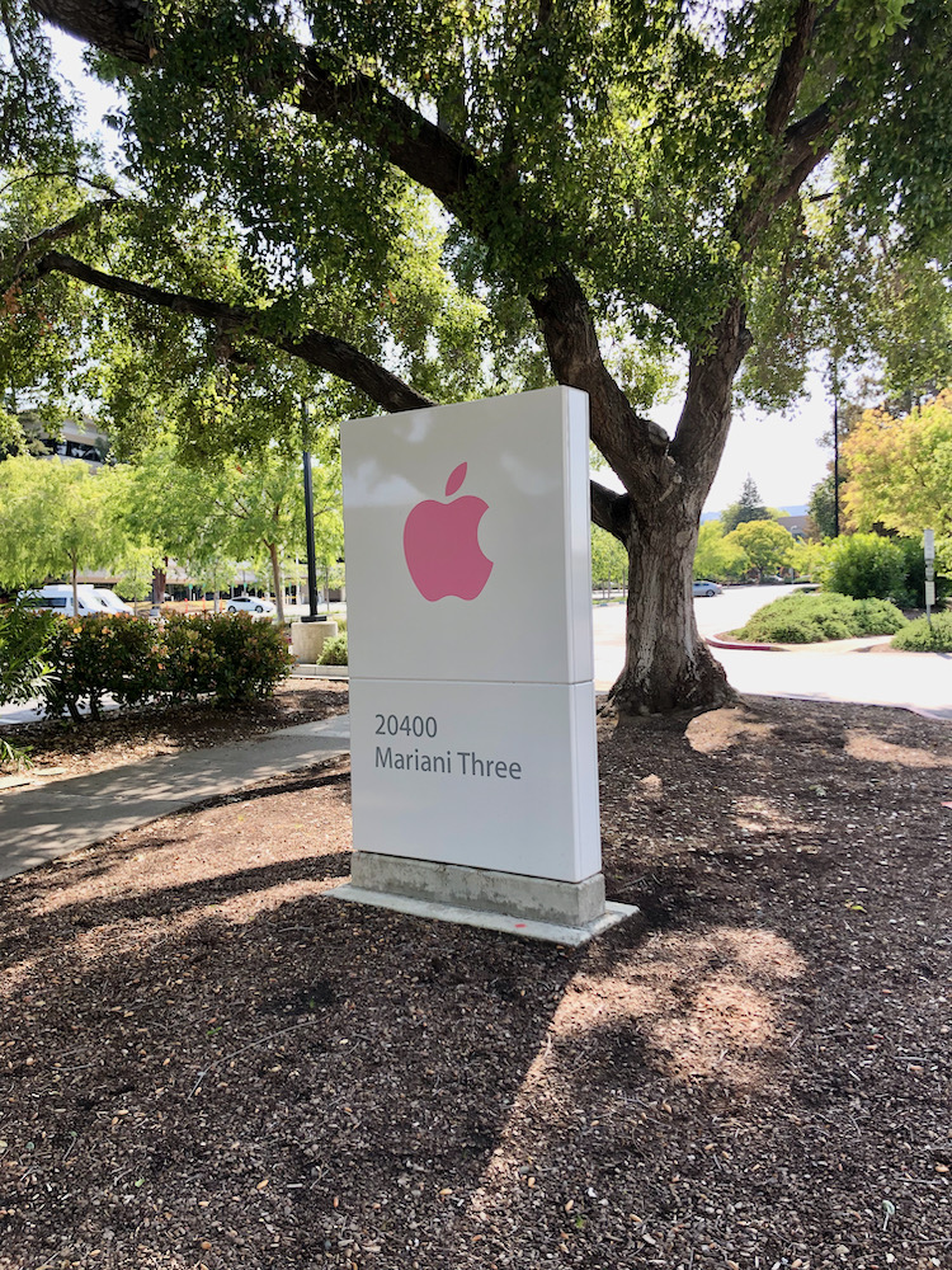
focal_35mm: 28
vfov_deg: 63.4
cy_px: 635
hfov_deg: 49.7
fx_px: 1027
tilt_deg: -0.9
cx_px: 476
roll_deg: +1.7
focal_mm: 3.99
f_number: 1.8
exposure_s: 1/187
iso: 20
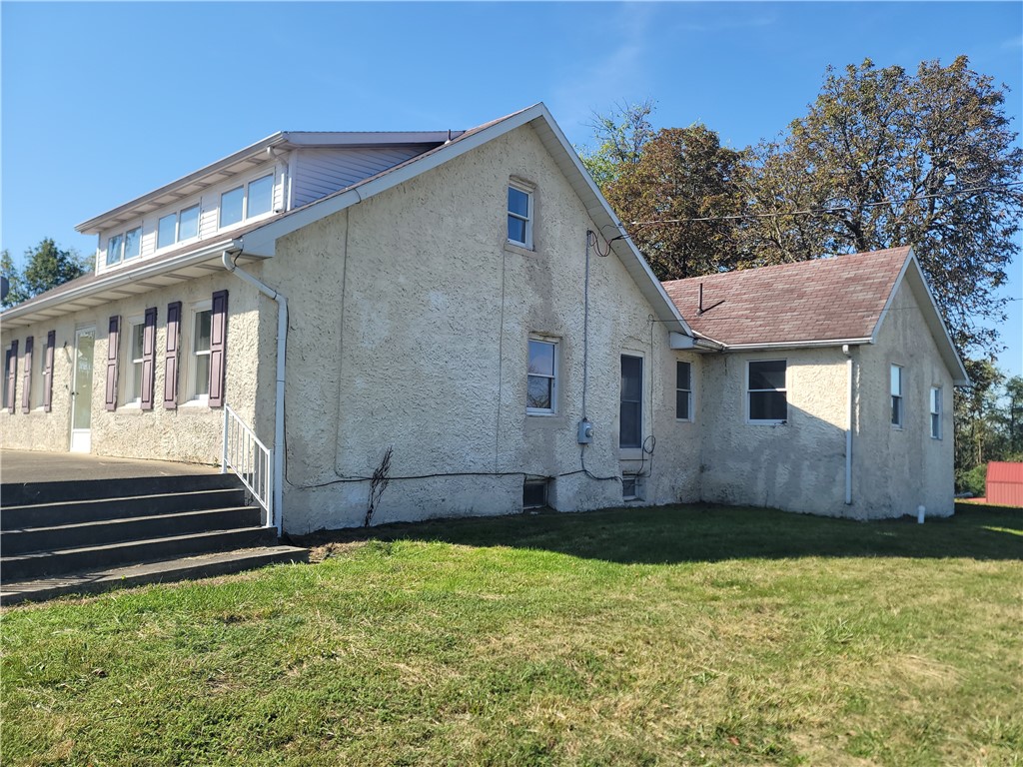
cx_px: 512
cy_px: 384
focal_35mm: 25
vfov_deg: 54.9
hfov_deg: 69.4
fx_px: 739
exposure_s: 1/599
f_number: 1.8
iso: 20
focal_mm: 7
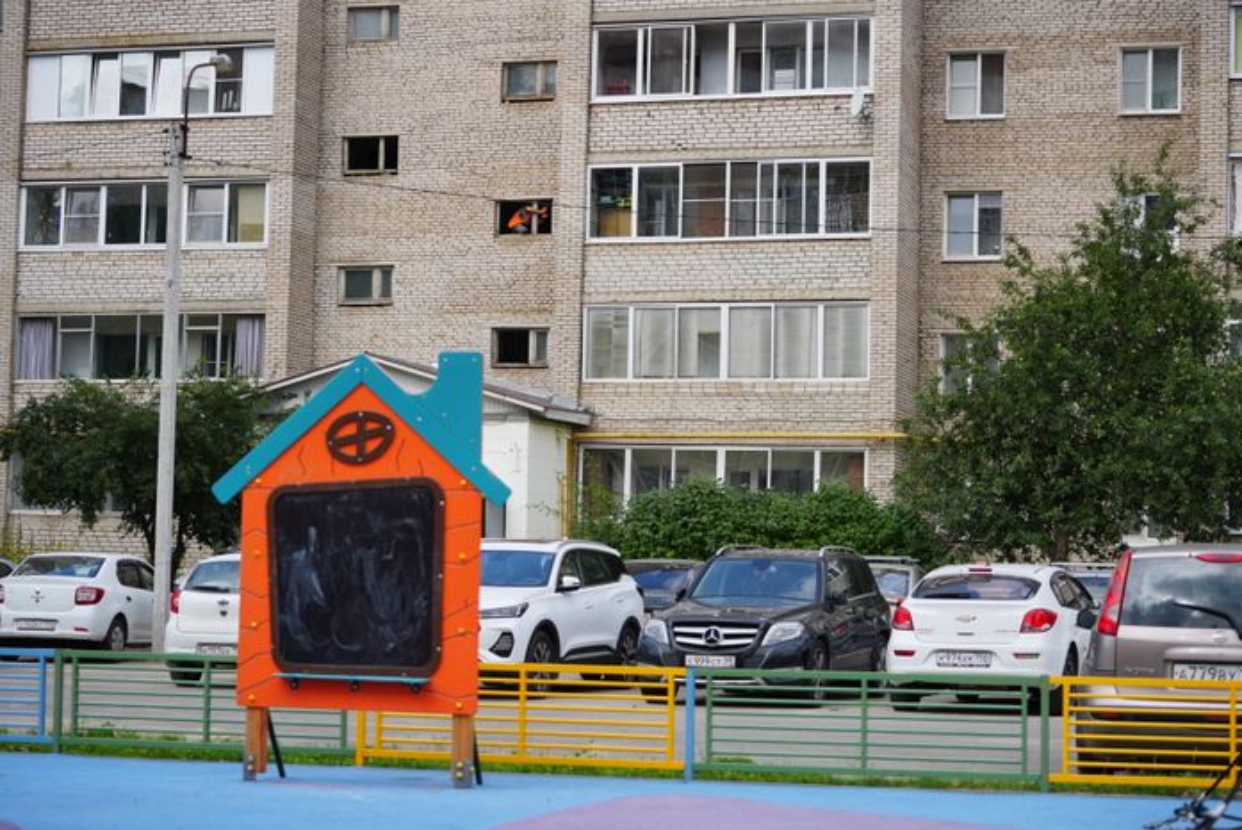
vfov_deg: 19.5
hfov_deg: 28.8
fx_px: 2417
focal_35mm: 70
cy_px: 415
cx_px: 621
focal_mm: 70
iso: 400
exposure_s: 1/4000
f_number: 3.2
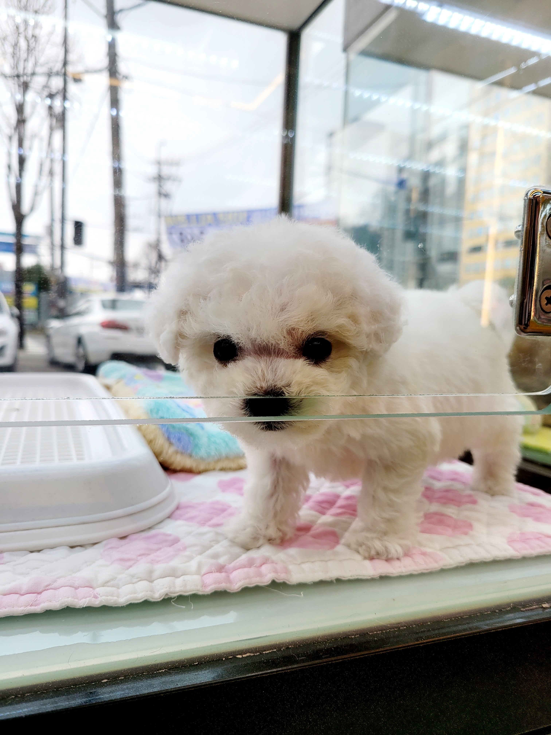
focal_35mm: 26
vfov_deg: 67.3
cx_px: 276
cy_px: 368
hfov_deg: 53.1
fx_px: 552
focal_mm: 5.4
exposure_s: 1/222
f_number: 1.8
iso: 40
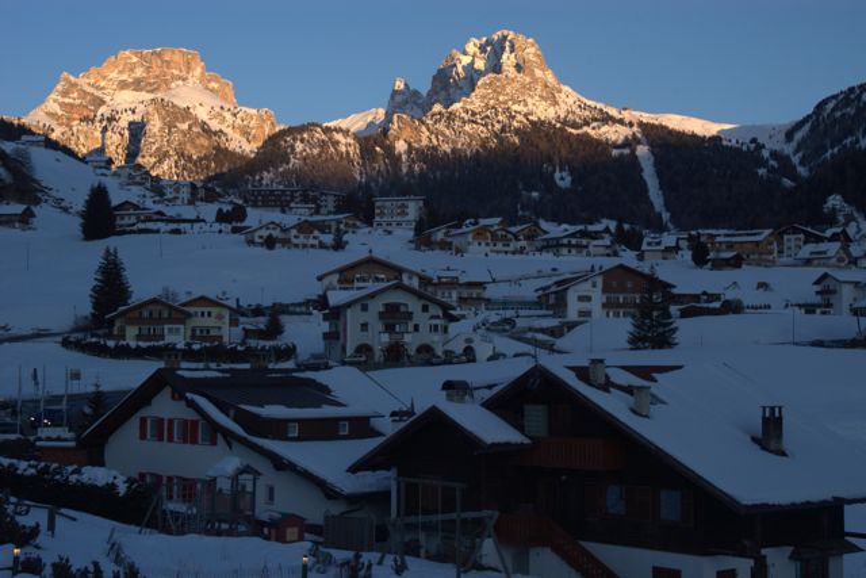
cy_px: 289
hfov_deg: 35.0
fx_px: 1371
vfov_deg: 23.8
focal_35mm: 57
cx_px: 433
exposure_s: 1/125
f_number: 7.1
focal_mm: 38
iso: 200
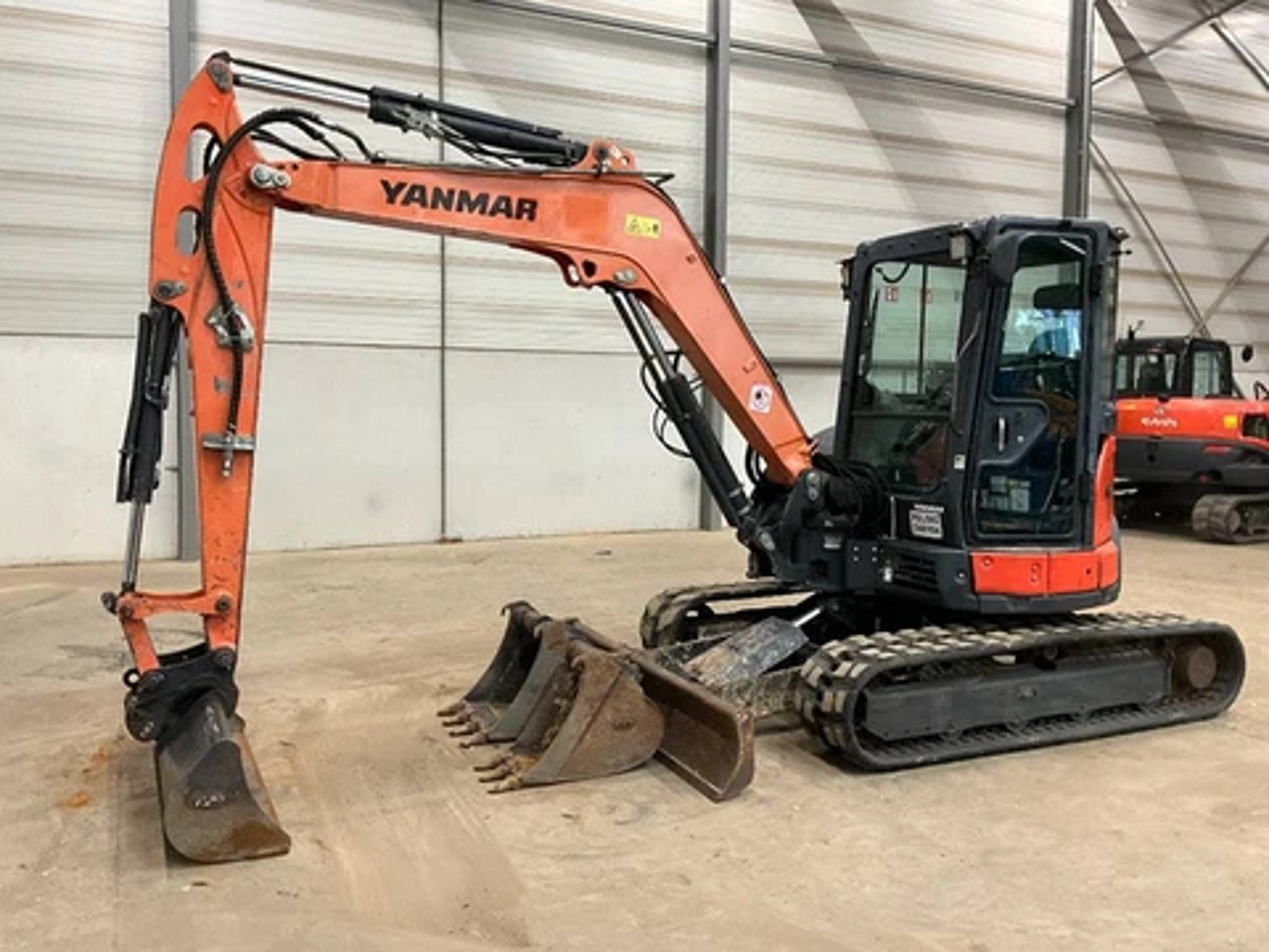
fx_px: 1063
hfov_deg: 61.7
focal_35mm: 29
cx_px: 634
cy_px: 476
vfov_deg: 48.2
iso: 200
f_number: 1.8
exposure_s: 1/60
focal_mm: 3
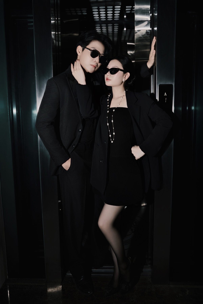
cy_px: 152
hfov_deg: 43.1
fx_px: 257
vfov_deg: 61.3
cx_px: 102
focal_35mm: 30
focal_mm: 30.4
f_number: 4
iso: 160
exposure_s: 1/160
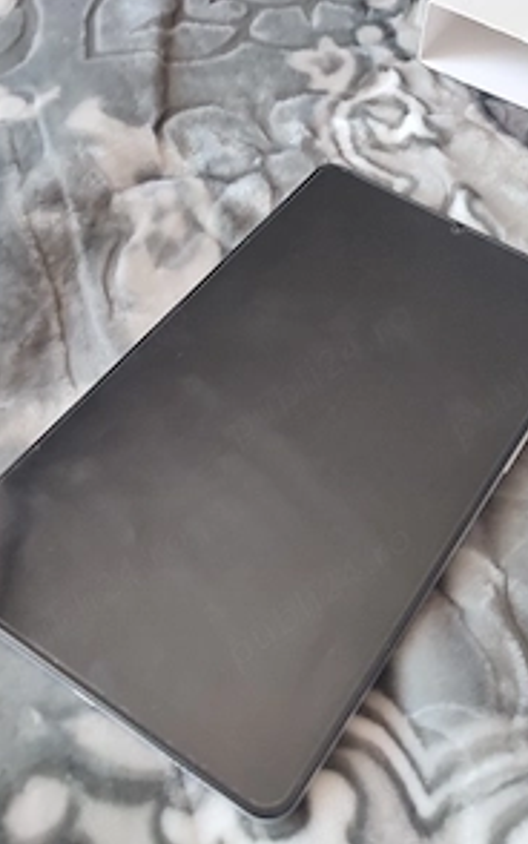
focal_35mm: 36
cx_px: 376
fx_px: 828
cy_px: 408
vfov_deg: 54.0
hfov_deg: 34.8
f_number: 1.9
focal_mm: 6.04
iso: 655
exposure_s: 1/17
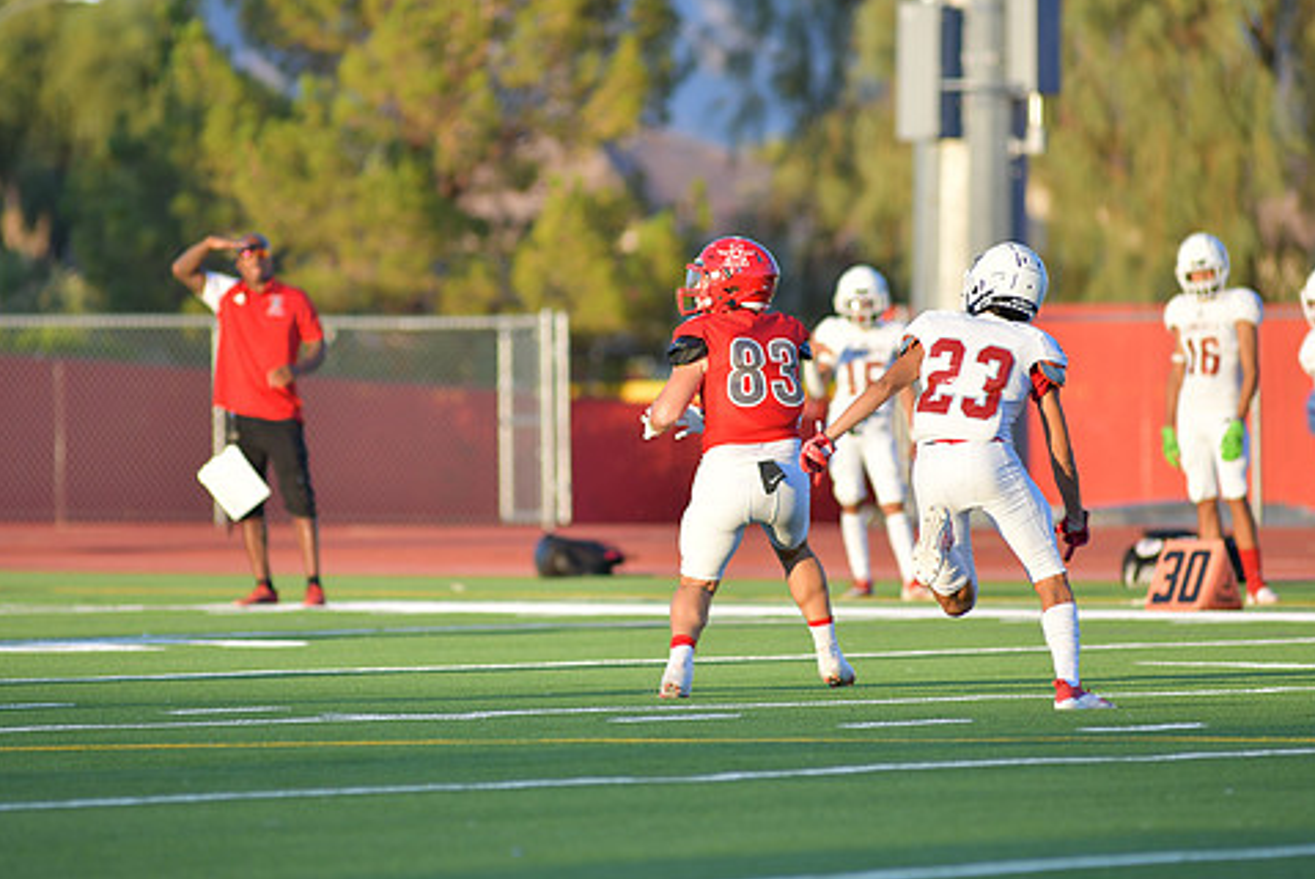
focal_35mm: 363
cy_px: 466
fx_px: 13267
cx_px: 653
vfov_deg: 3.8
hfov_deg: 5.7
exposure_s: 1/1250
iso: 280
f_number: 3.5
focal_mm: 300
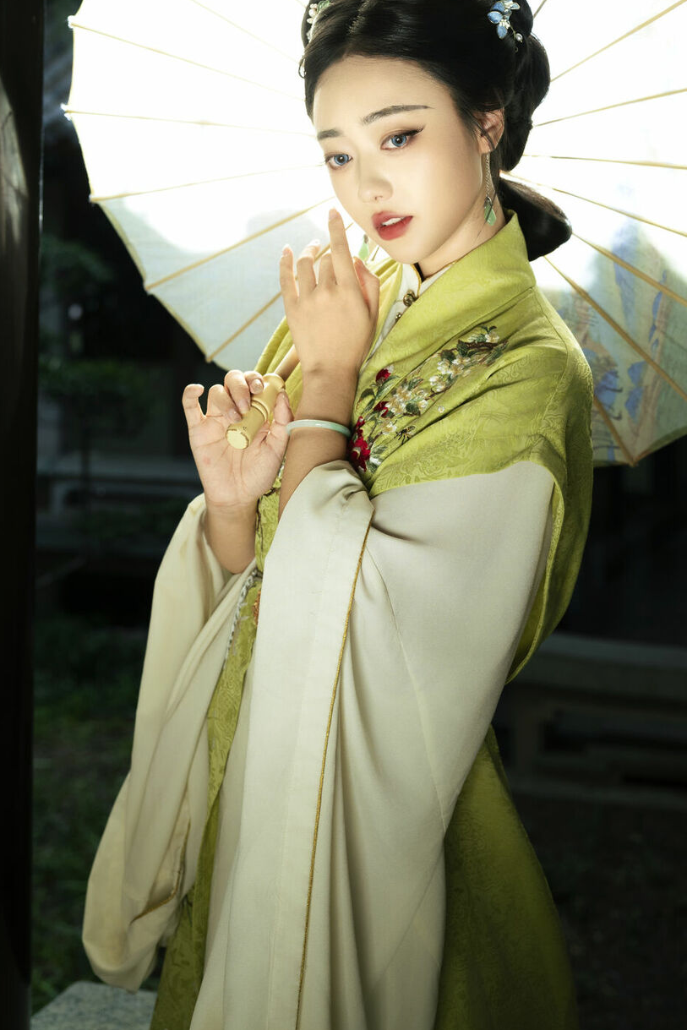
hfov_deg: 21.9
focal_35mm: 62
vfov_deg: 32.3
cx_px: 407
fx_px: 1774
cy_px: 402
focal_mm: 48
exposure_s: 1/160
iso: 125
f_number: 4
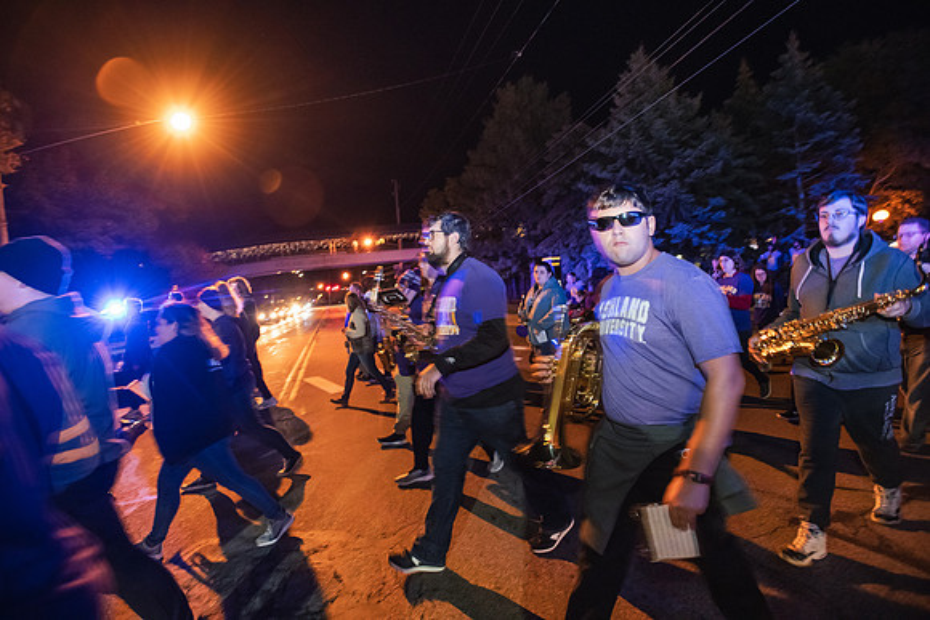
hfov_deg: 93.3
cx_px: 465
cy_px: 310
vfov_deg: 70.5
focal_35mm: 17
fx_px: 439
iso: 5000
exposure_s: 1/40
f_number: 3.5
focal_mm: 17
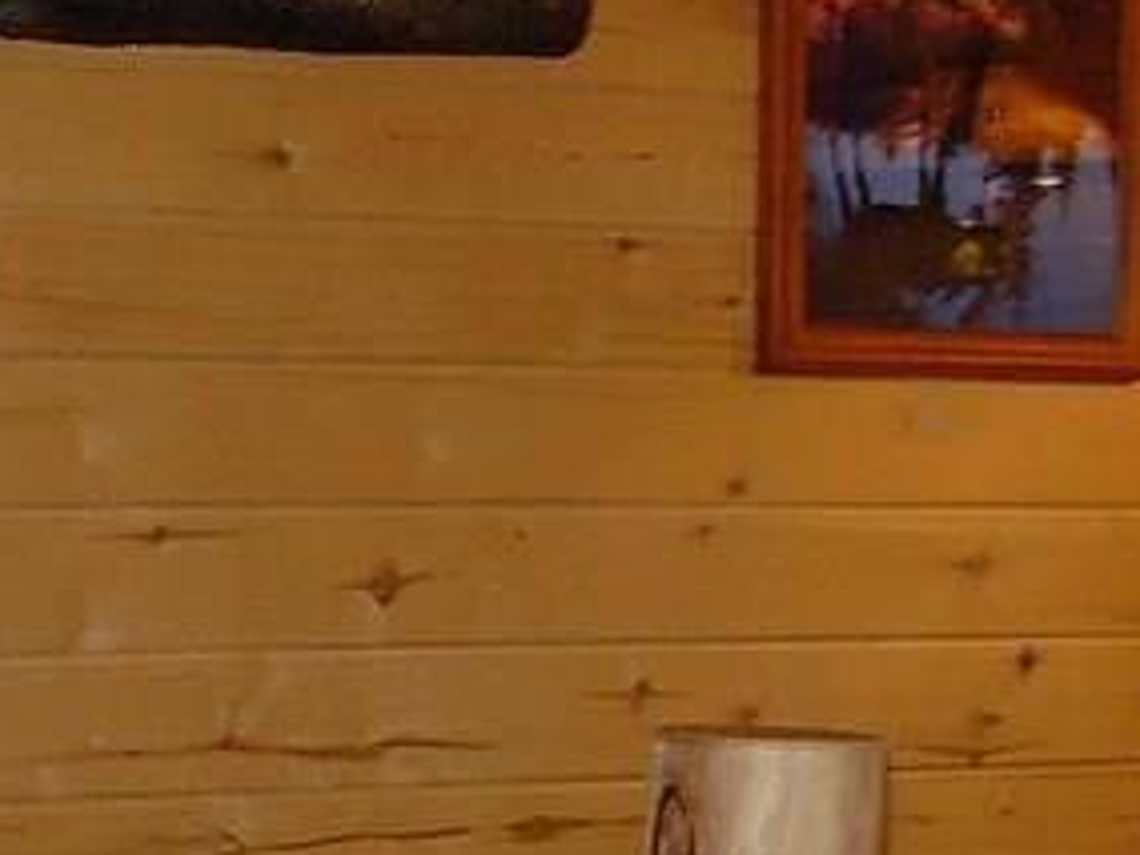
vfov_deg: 10.7
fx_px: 4512
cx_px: -558
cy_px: 943
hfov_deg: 13.6
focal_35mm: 137
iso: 79
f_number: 2.9
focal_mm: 6.3
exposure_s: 1/90.5
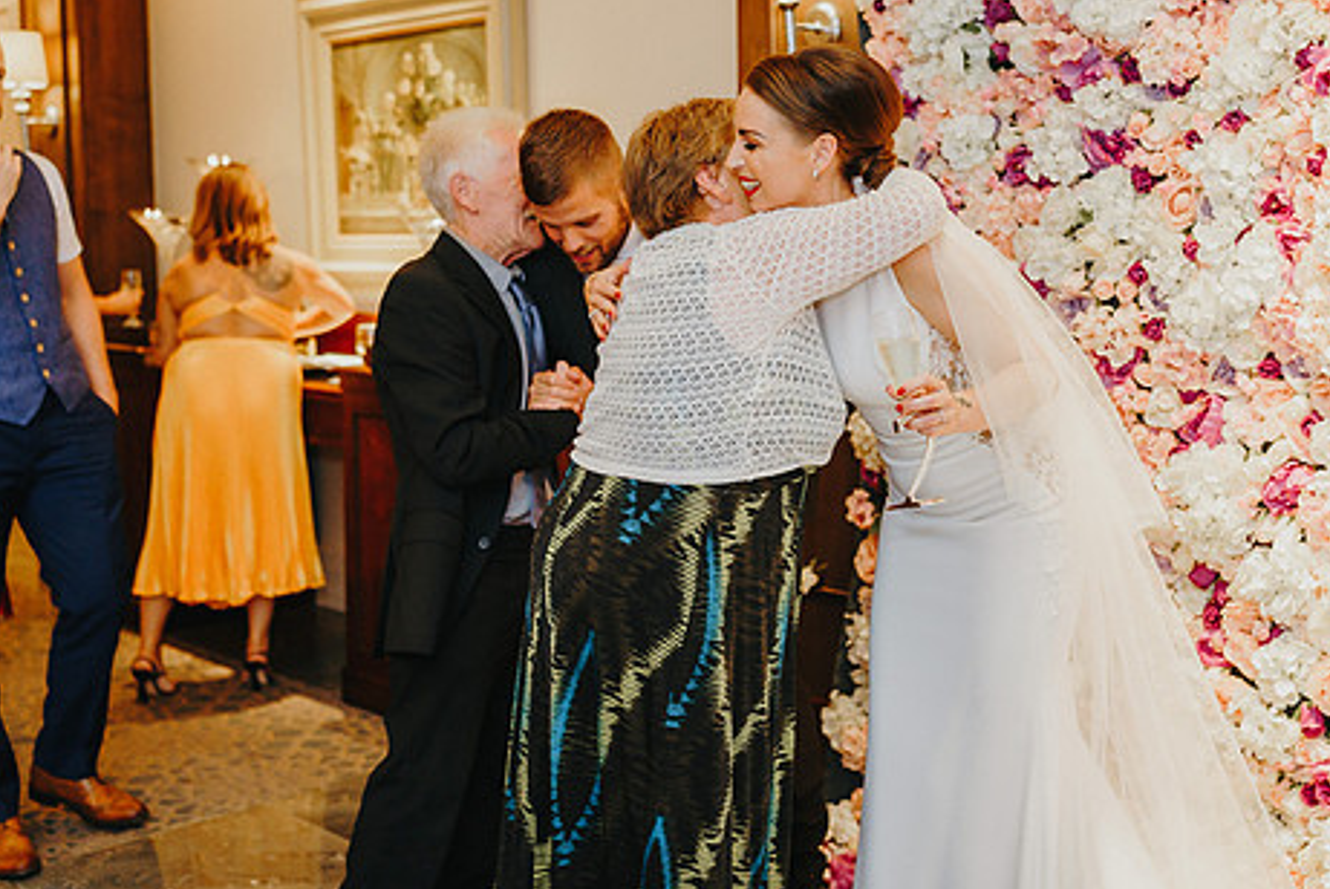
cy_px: 365
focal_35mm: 44
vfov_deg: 30.5
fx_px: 1627
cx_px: 834
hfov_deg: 44.1
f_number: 2.2
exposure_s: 1/200
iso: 640
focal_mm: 35
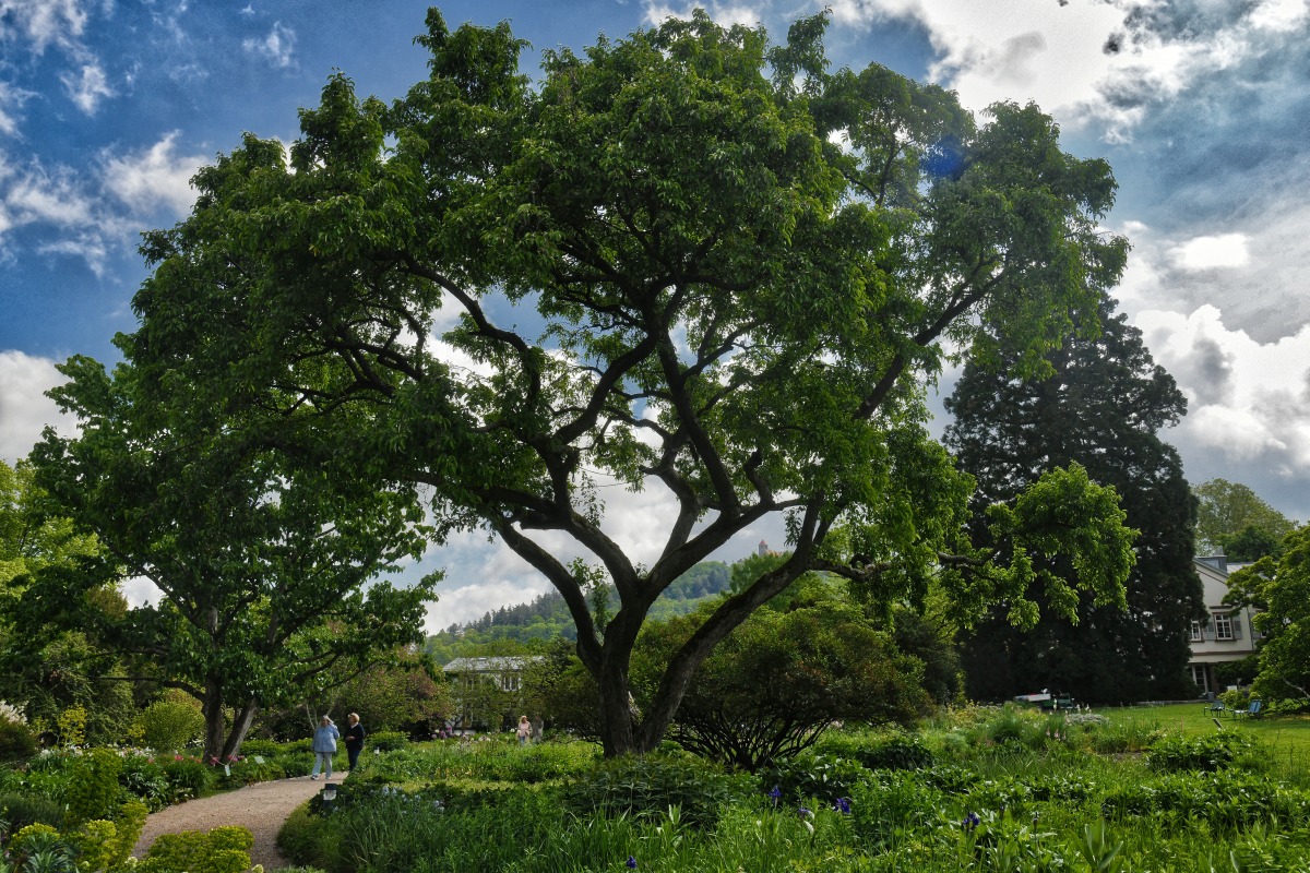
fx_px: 1128
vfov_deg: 42.3
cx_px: 655
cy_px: 436
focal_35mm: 31
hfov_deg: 60.3
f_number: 11
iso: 400
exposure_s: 1/640
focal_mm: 31
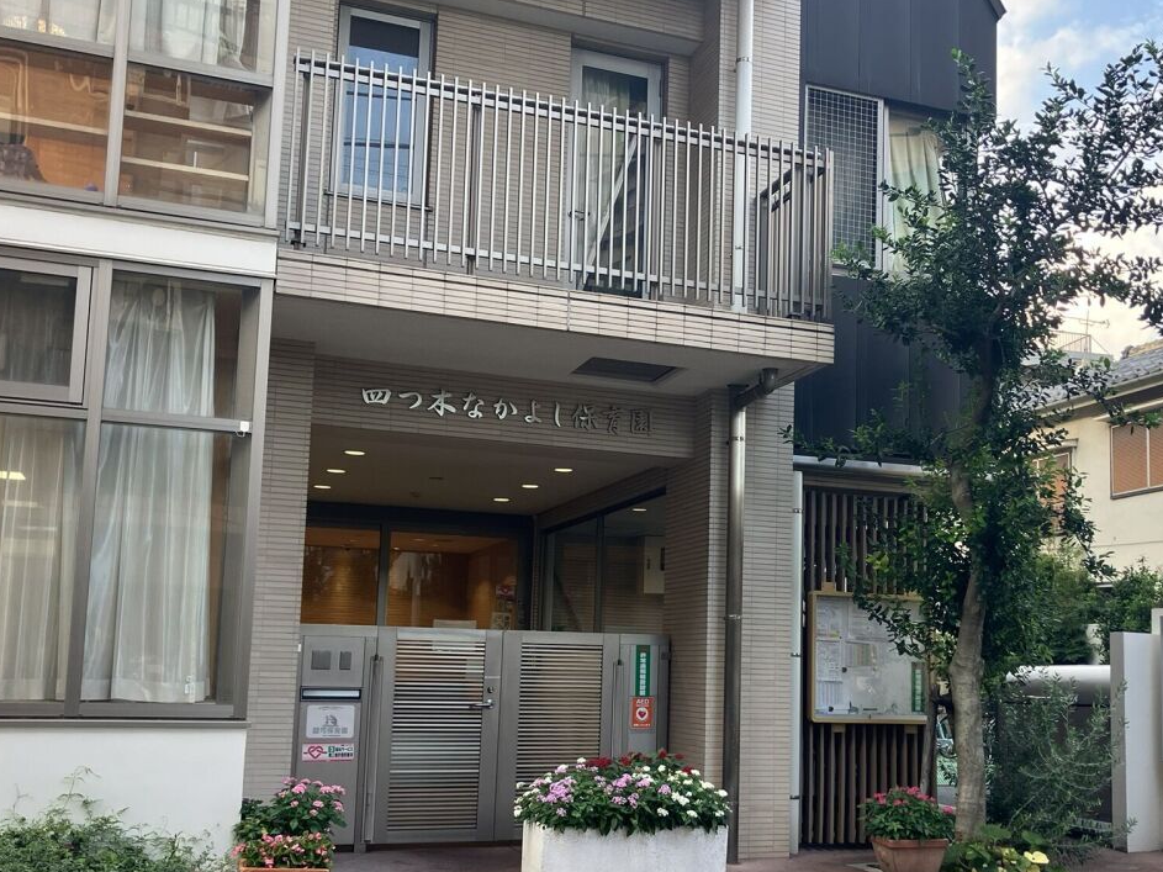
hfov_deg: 48.9
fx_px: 1277
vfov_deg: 37.6
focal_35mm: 38
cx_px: 656
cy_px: 527
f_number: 1.8
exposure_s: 1/121
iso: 50
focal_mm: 3.99
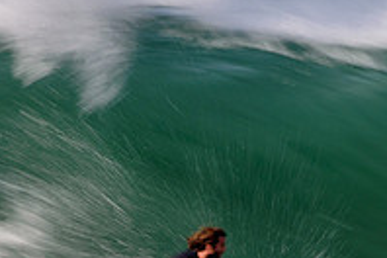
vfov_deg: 0.6
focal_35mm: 2197
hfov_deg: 0.9
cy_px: 322
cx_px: 377
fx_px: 23616
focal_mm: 500
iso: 100
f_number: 18
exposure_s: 1/20
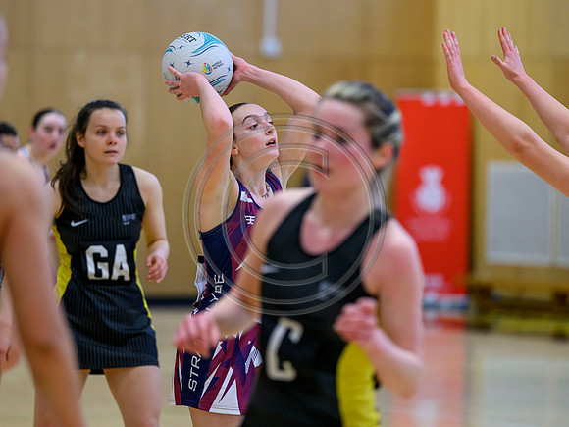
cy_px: 204
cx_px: 235
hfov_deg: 8.8
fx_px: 3715
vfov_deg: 6.6
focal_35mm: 226
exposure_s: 1/800
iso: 3200
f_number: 3.2
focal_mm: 200
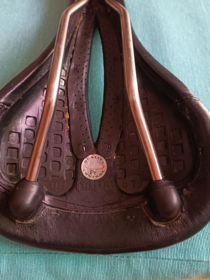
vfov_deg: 52.1
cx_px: 99
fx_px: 283
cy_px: 106
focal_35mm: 35
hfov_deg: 40.7
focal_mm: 4.81
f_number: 1.8
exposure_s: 1/33.3
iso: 779
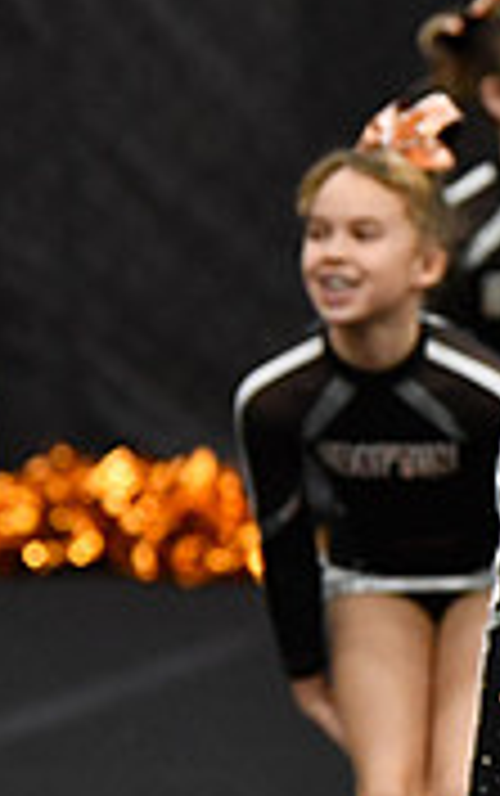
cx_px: 1284
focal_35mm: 651
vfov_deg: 3.2
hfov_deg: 2.0
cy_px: 654
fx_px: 14159
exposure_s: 1/800
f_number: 2.8
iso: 4000
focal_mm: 130
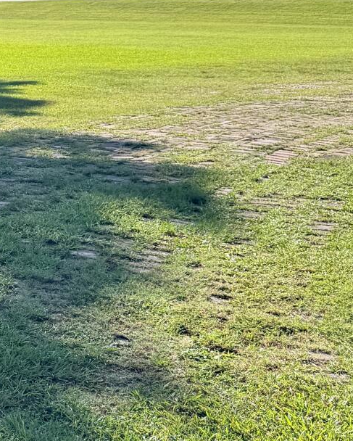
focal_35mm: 77
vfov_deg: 24.6
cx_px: -173
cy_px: 149
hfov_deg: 17.9
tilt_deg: -8.3
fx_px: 1005
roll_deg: +1.4
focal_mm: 6.76
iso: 80
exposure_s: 1/3802
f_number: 1.78
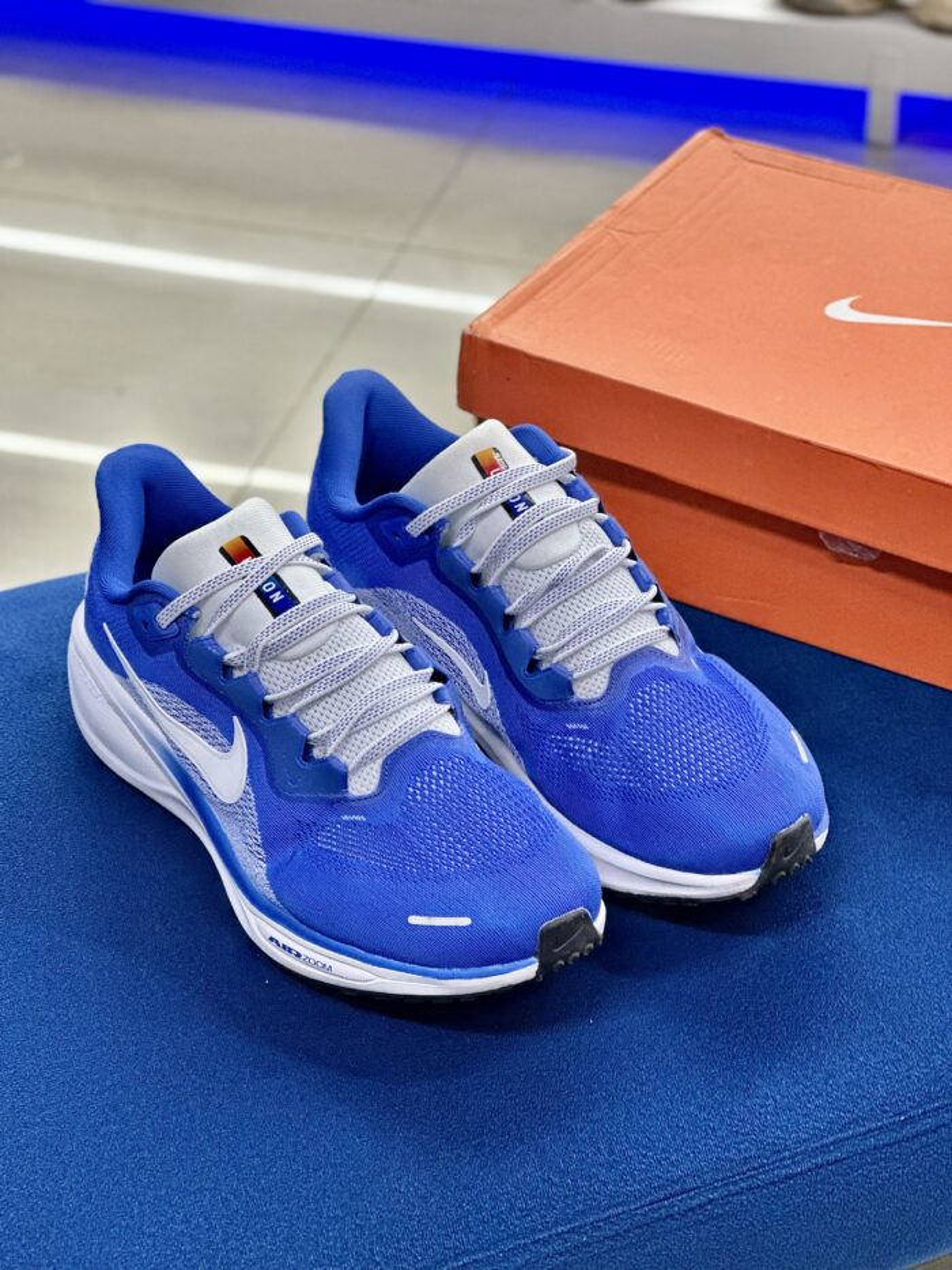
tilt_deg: -35.1
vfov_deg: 25.3
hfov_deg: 19.1
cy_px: 635
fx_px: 2823
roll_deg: +1.9
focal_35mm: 77
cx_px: 476
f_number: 2.8
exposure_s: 1/100
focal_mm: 9
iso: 250
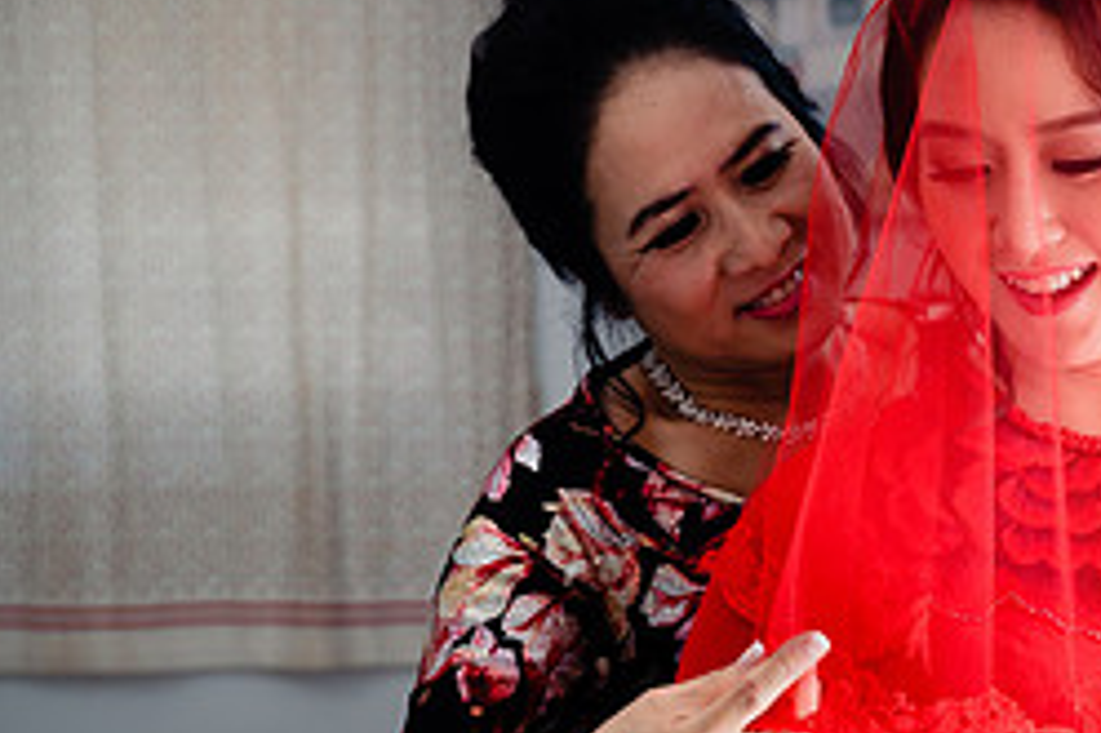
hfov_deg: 22.3
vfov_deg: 15.3
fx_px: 2720
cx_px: 999
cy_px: 433
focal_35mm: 89
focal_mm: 38
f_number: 3.5
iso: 250
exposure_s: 1/200
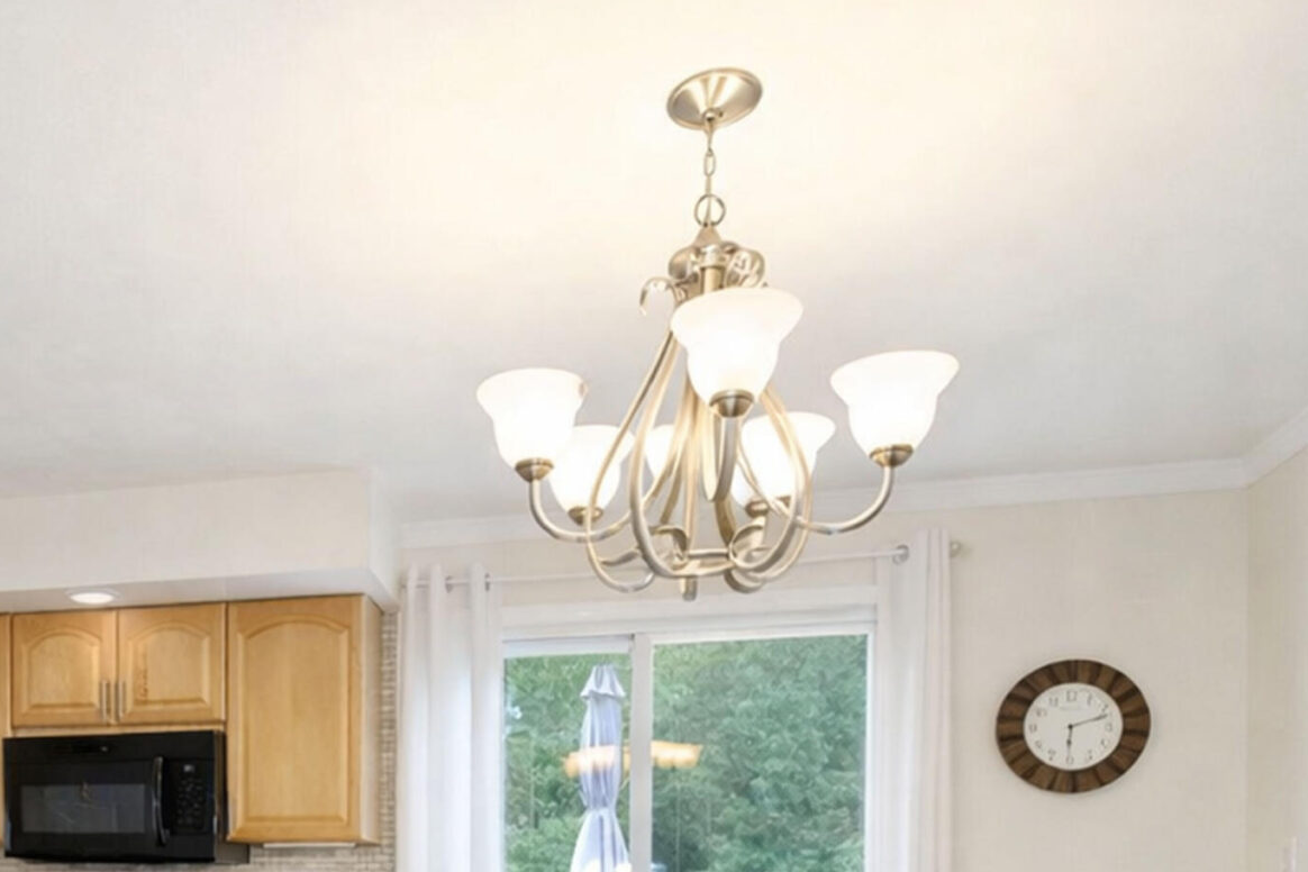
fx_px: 1199
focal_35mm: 33
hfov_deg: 53.6
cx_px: 269
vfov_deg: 35.0
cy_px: 932
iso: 2000
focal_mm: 10
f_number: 8
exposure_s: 1/50
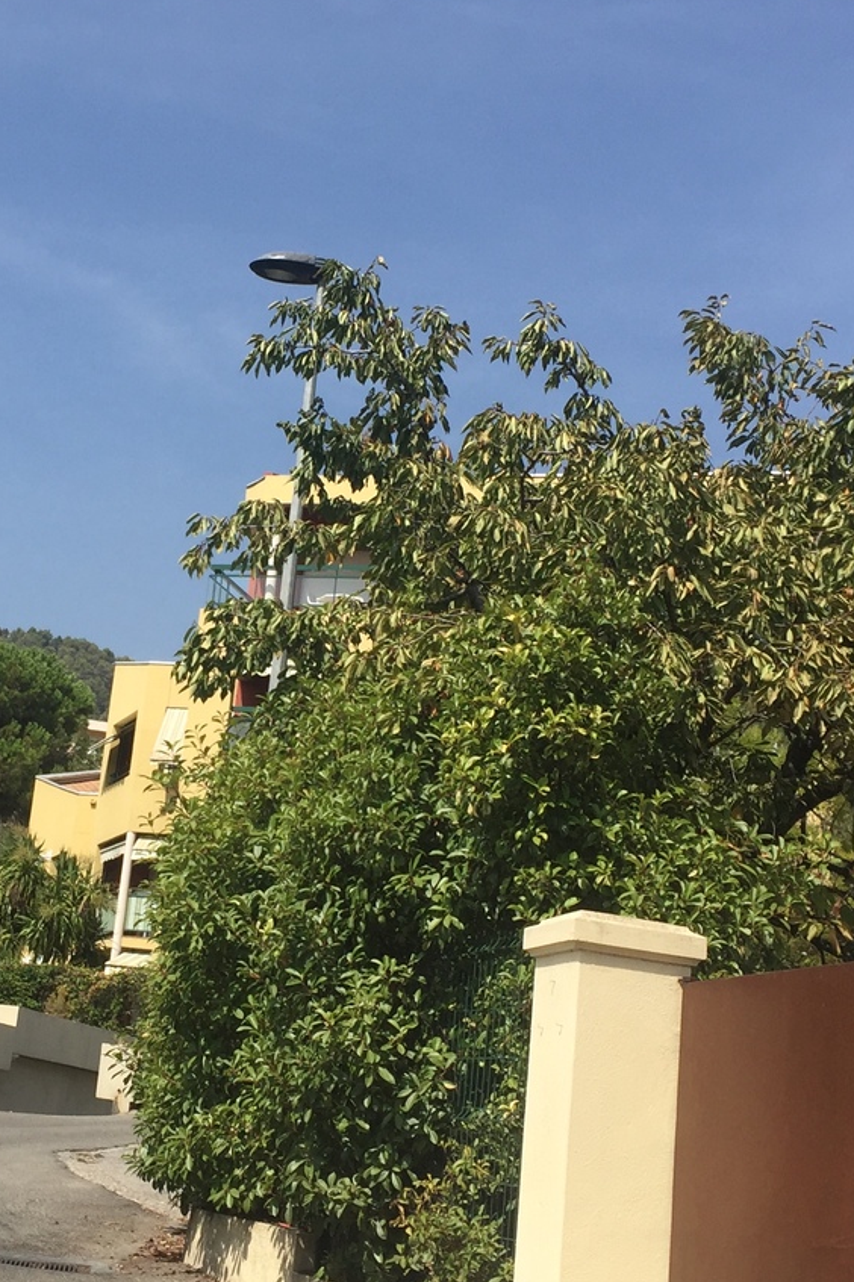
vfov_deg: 35.0
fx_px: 2030
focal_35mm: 57
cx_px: 210
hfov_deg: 23.5
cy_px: 692
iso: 32
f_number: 2.2
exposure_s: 1/1980
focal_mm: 4.15
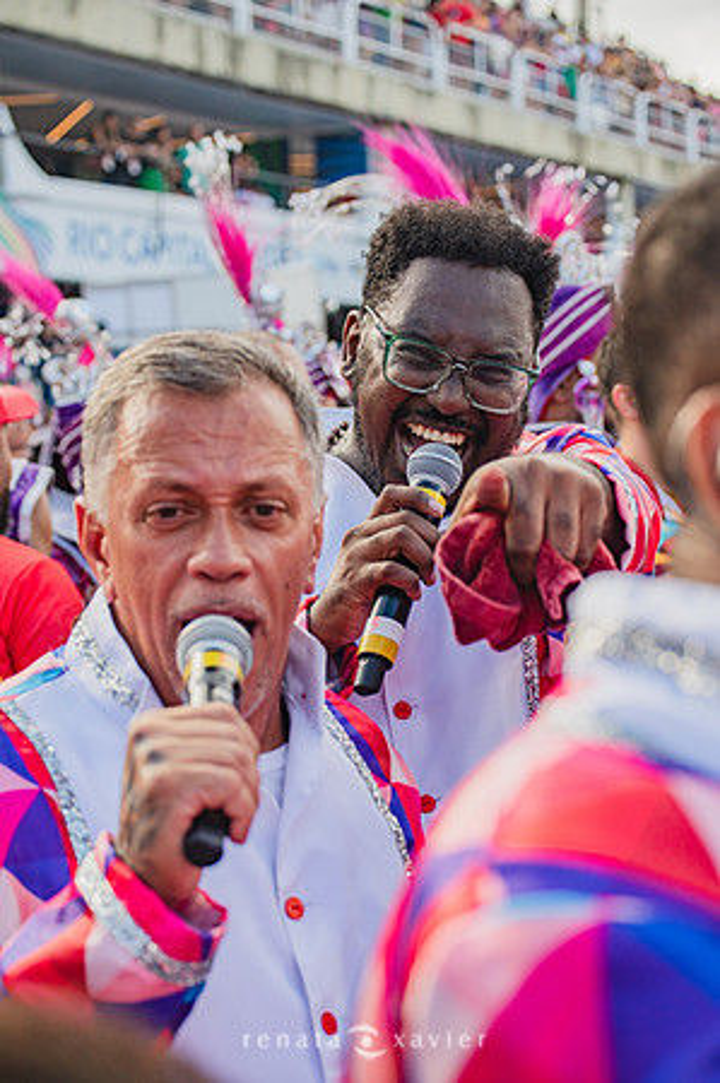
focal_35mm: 70
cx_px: 360
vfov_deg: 28.9
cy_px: 542
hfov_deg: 19.4
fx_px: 2105
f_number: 5.6
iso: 400
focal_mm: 70
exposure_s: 1/1600
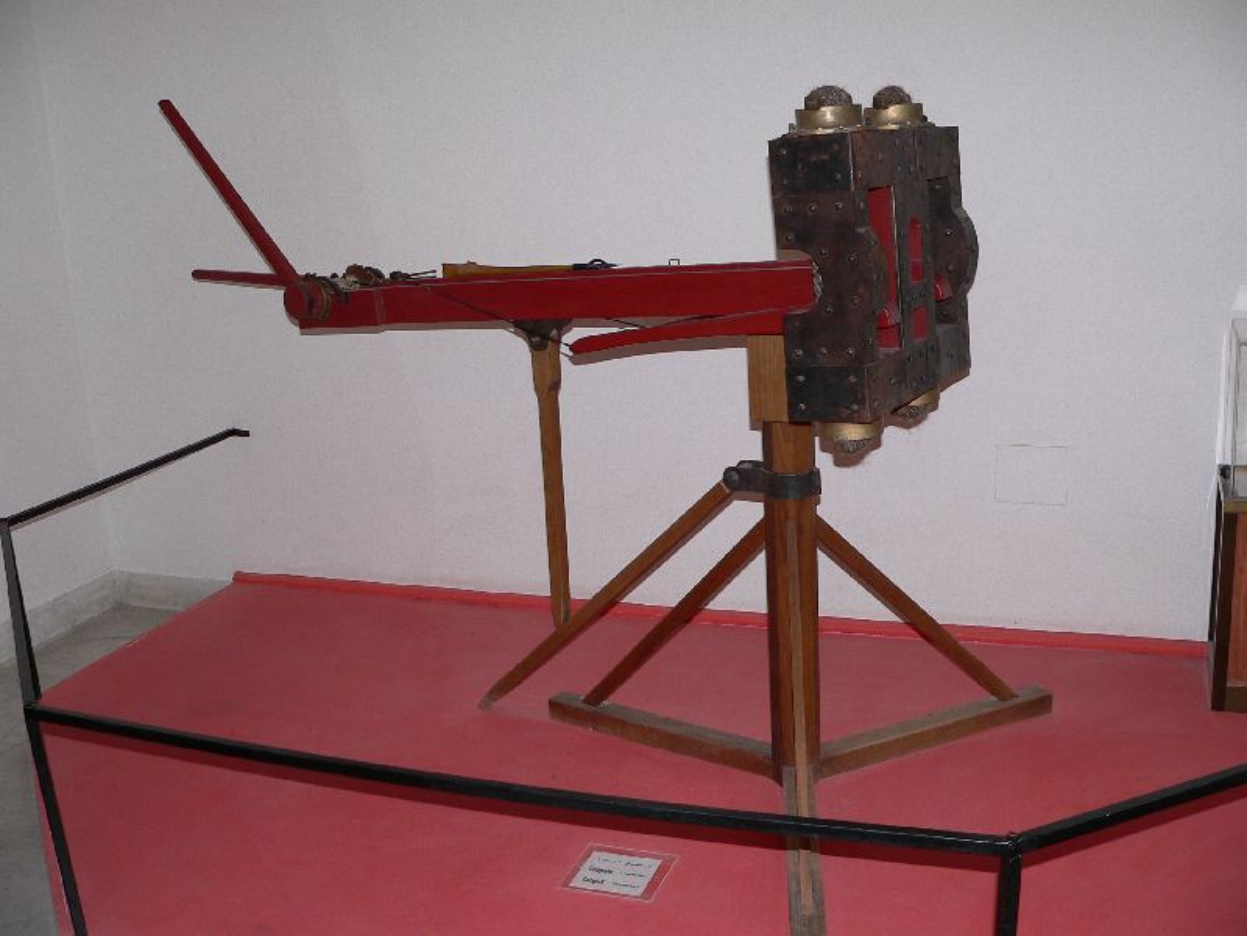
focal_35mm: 36
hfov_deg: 51.4
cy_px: 468
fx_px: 1297
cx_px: 624
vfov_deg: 39.7
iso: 80
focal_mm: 6
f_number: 2.8
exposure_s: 1/60
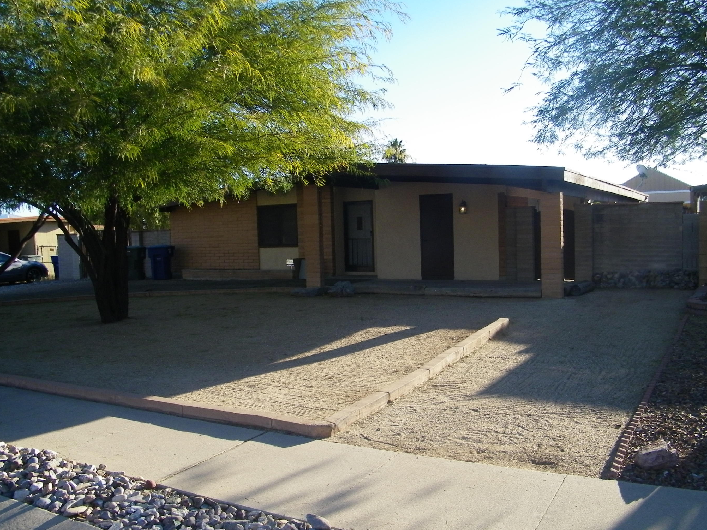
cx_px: 360
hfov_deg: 58.4
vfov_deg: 45.4
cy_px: 281
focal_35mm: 31
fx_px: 633
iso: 100
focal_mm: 5
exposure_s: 1/125
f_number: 7
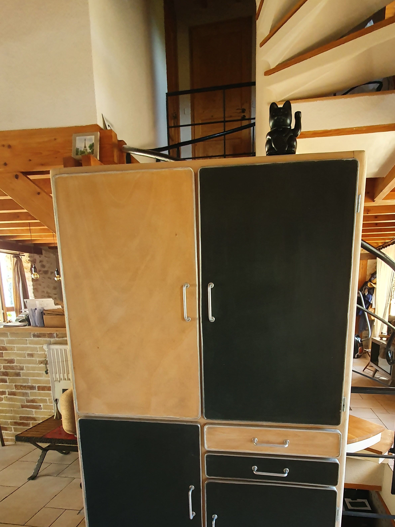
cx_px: 234
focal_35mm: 19
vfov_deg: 82.2
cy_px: 345
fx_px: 289
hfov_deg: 68.1
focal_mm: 1.8
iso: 320
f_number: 2.2
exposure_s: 1/33
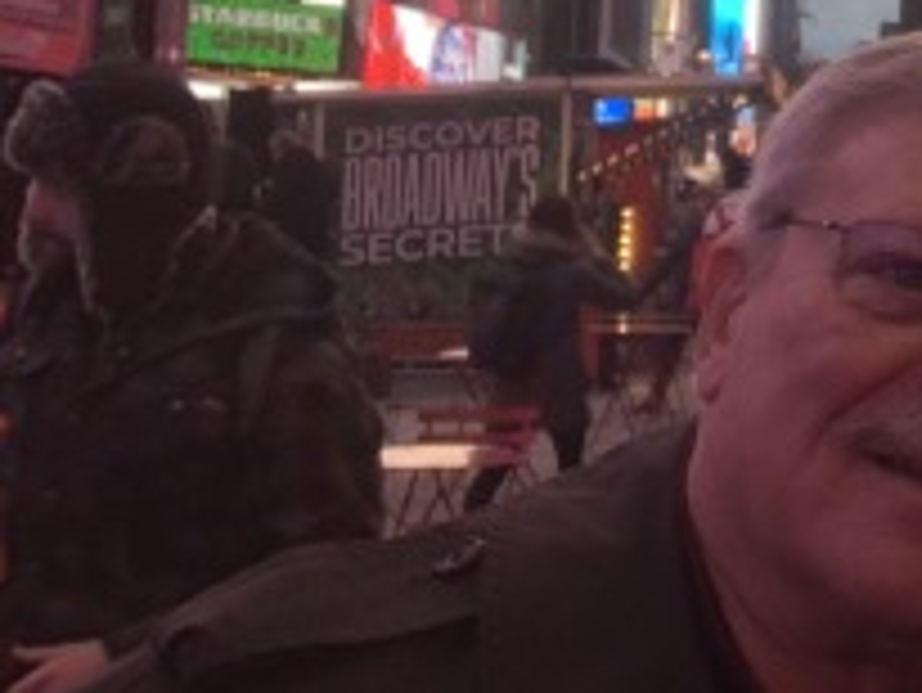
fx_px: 2665
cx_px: 1399
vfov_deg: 14.7
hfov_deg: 17.6
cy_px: 162
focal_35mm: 100
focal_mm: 2.87
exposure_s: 1/120
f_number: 2.2
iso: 20
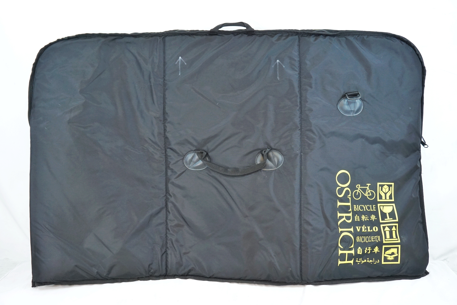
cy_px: 152
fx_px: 457
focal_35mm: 36
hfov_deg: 53.1
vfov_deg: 36.9
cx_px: 228
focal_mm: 24
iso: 800
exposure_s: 1/40
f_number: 5.6
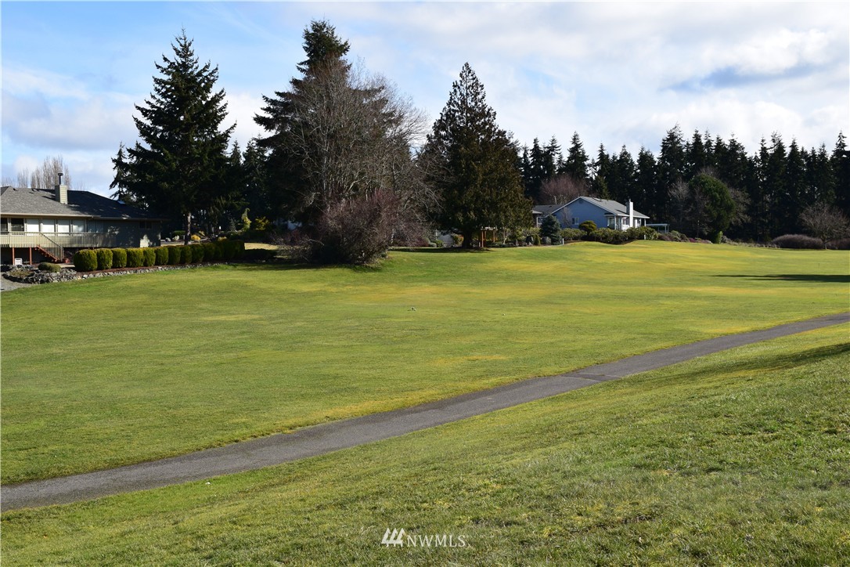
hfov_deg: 49.6
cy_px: 284
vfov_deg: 34.2
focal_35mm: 39
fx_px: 921
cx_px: 425
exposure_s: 1/500
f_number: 11
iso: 400
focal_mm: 26
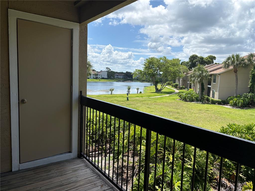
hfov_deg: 67.3
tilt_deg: -5.6
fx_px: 192
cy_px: 96
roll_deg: -2.3
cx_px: 128
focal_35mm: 26
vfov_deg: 53.1
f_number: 1.6
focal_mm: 5.96
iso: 50
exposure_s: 1/3623
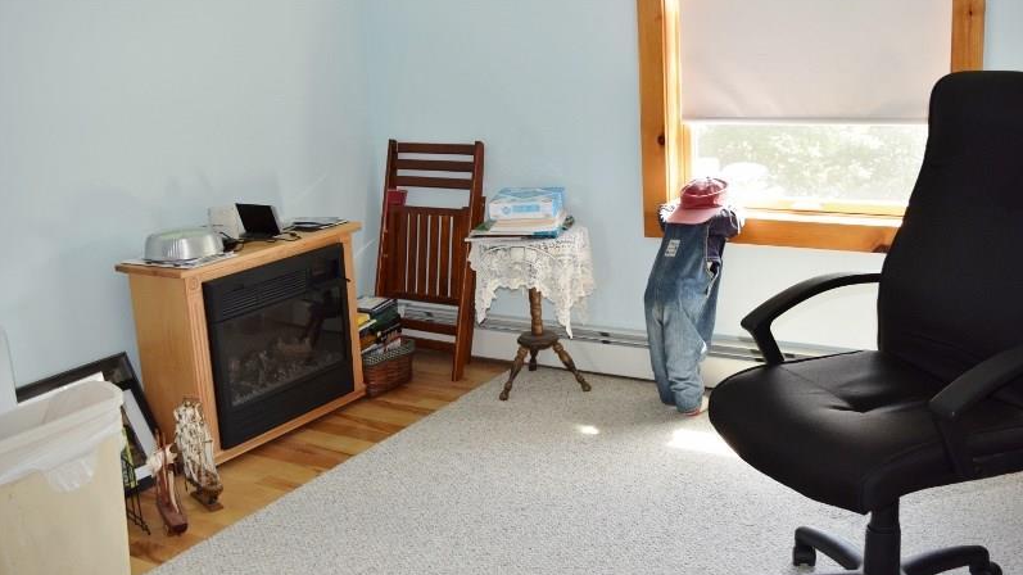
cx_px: 511
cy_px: 271
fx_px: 1112
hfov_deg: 49.4
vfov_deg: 29.0
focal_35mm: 41
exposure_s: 1/100
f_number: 5
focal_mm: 26
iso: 800
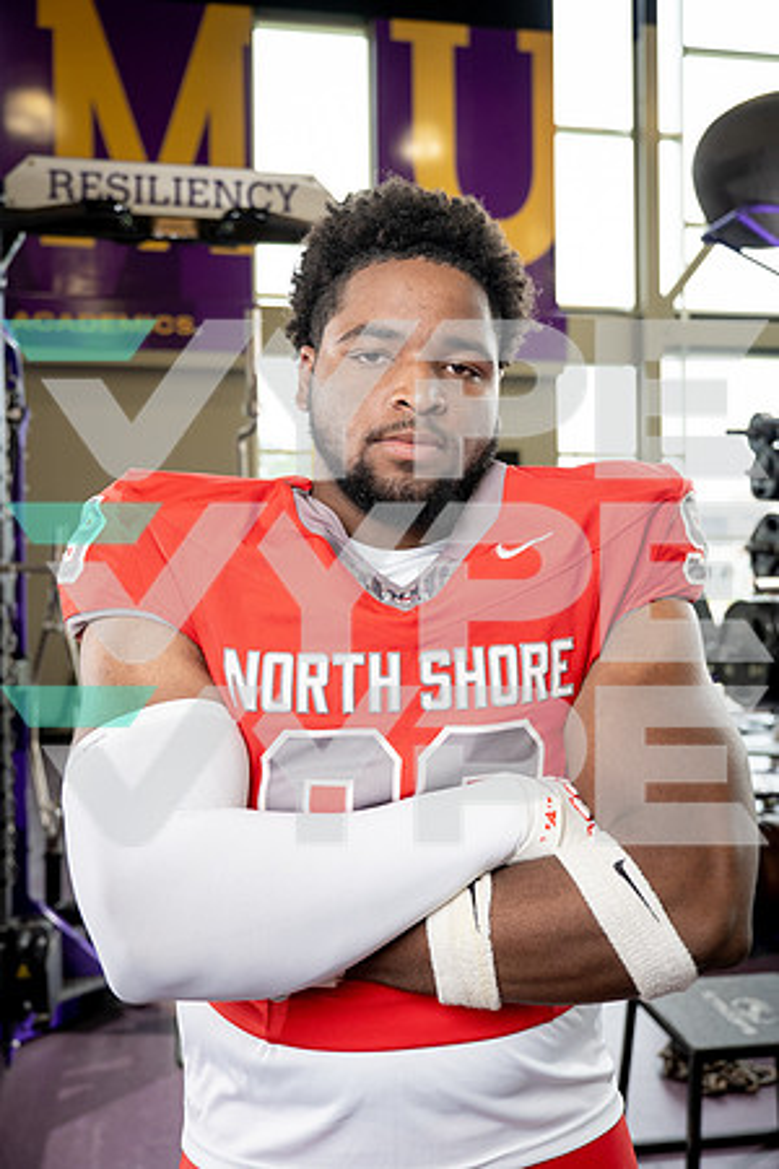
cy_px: 584
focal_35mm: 34
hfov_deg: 38.9
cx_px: 390
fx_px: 1103
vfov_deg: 55.8
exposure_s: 1/250
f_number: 4
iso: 640
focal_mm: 34
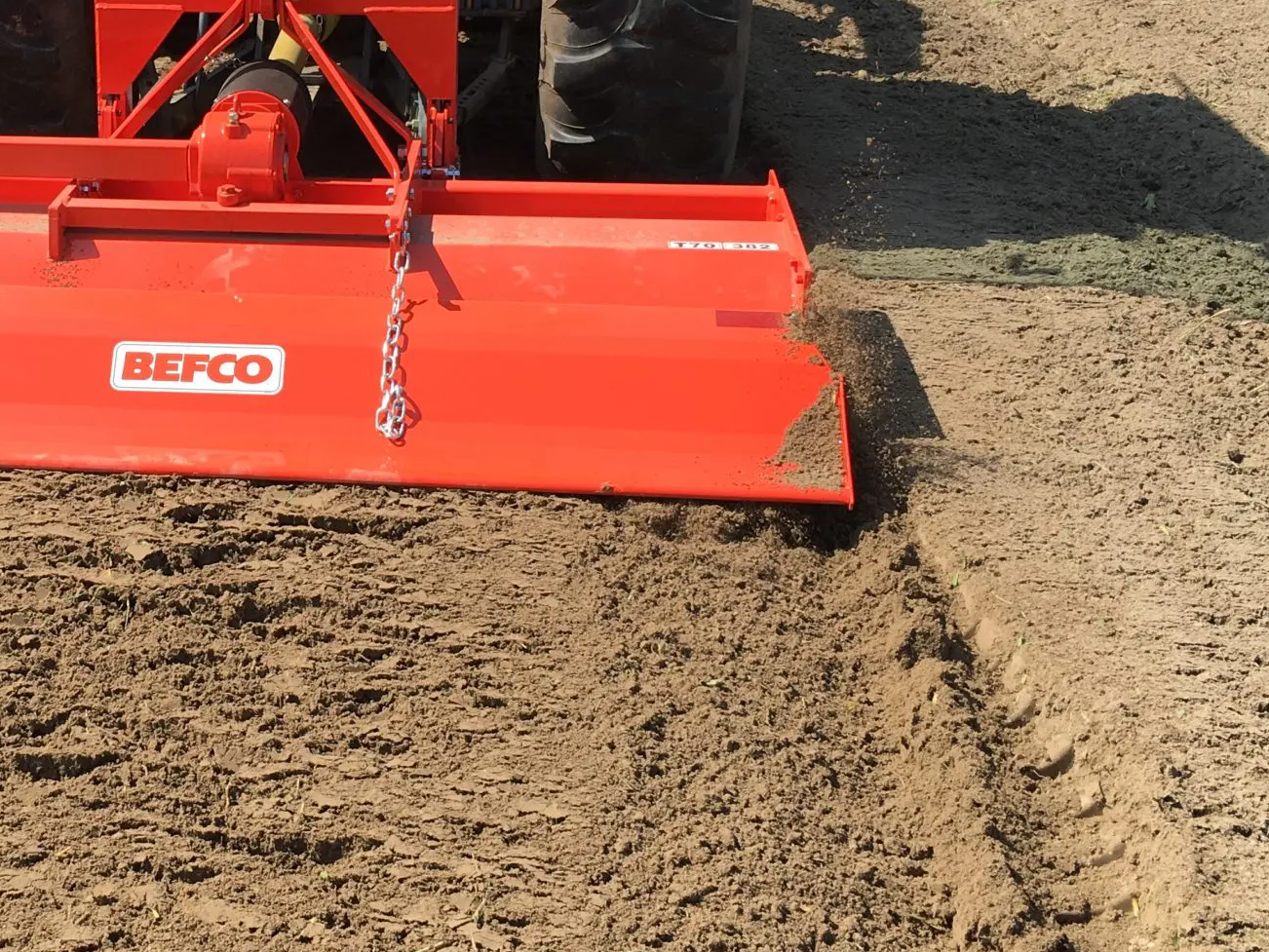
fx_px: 2090
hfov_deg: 32.7
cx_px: 227
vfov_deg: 25.5
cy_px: 315
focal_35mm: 57
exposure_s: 1/874
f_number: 2.2
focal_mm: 4.15
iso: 25
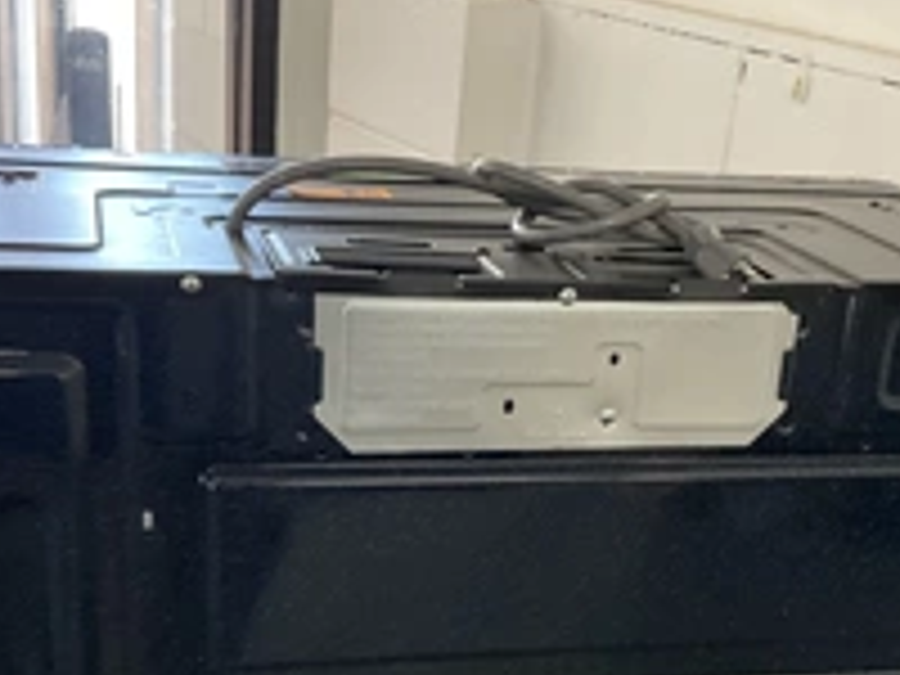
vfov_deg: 24.6
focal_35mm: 58
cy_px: 594
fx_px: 1508
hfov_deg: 33.2
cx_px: 504
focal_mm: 3
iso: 200
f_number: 1.8
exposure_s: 1/60
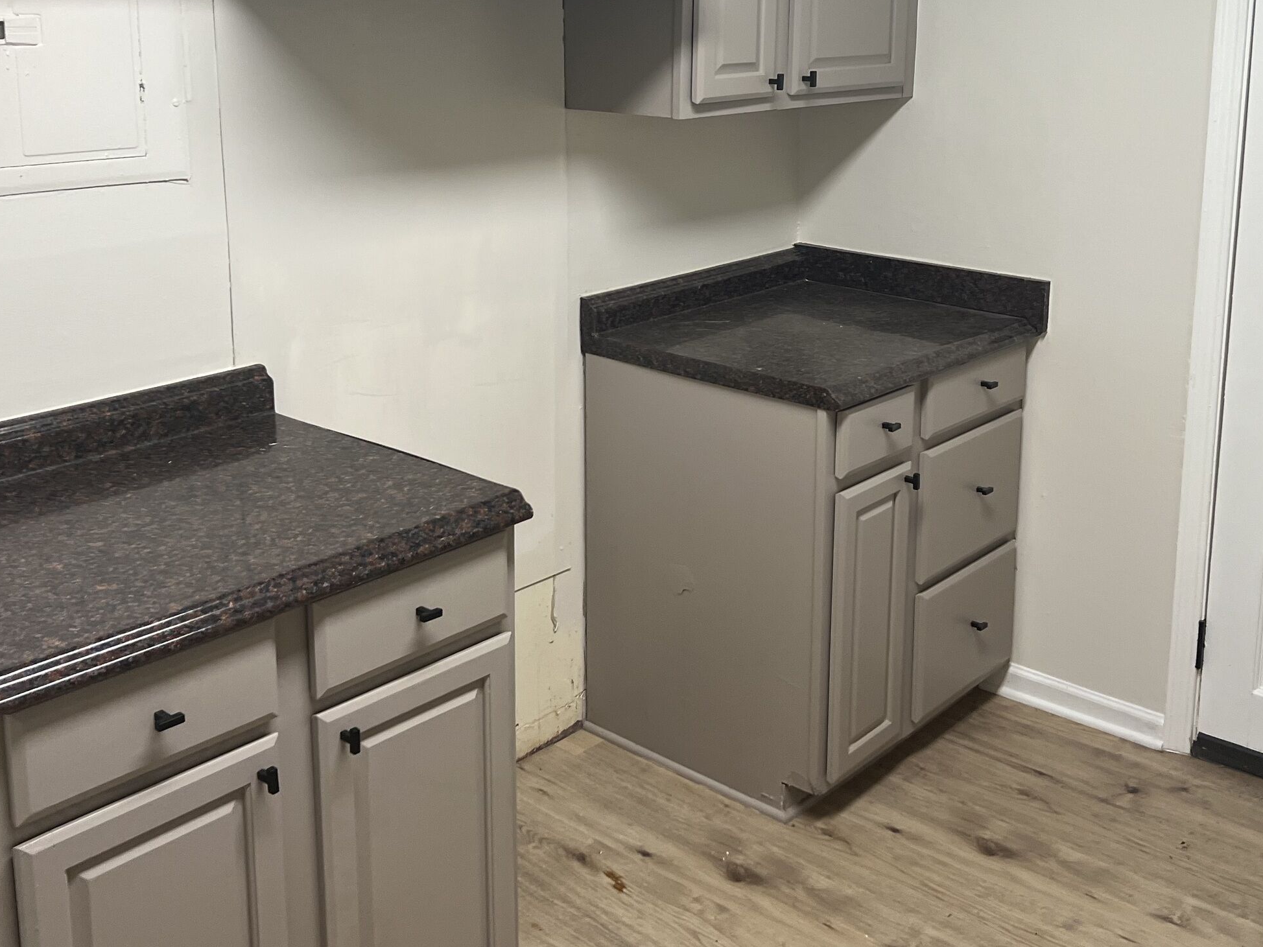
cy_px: 274
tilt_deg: -9.9
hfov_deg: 45.8
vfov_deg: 34.6
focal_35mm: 41
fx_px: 1496
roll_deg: +0.5
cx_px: 667
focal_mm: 5.7
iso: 125
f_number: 1.5
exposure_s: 1/120
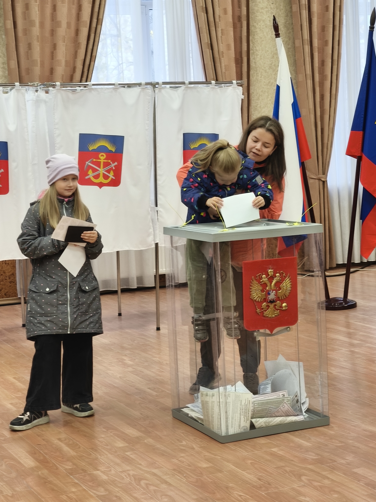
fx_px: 1115
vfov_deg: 25.3
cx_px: 188
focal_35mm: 77
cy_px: 251
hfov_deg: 19.1
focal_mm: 7.1
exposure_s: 1/100
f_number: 1.9
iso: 640
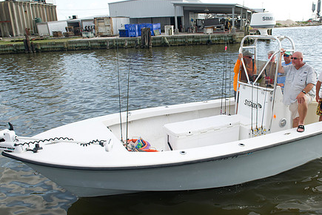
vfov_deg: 41.1
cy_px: 116
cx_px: 197
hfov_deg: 58.1
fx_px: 286
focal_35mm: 32
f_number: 6.3
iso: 200
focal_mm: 24
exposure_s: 1/250
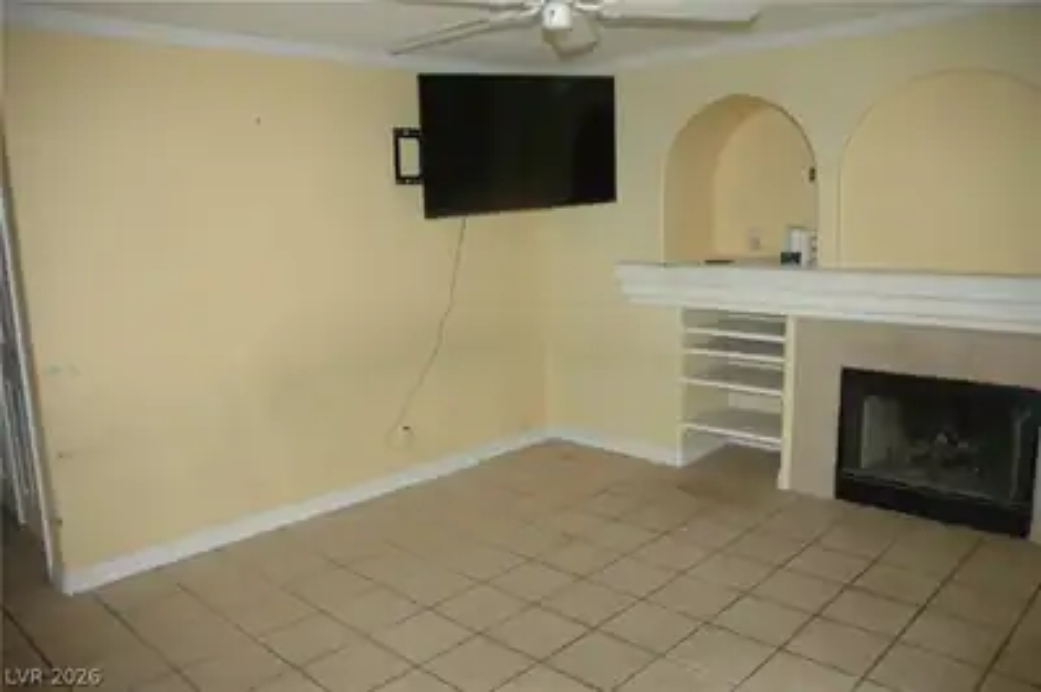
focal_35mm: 27
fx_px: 780
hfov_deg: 67.4
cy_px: 346
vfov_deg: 47.9
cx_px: 520
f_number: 3.5
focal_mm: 18
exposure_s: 1/60
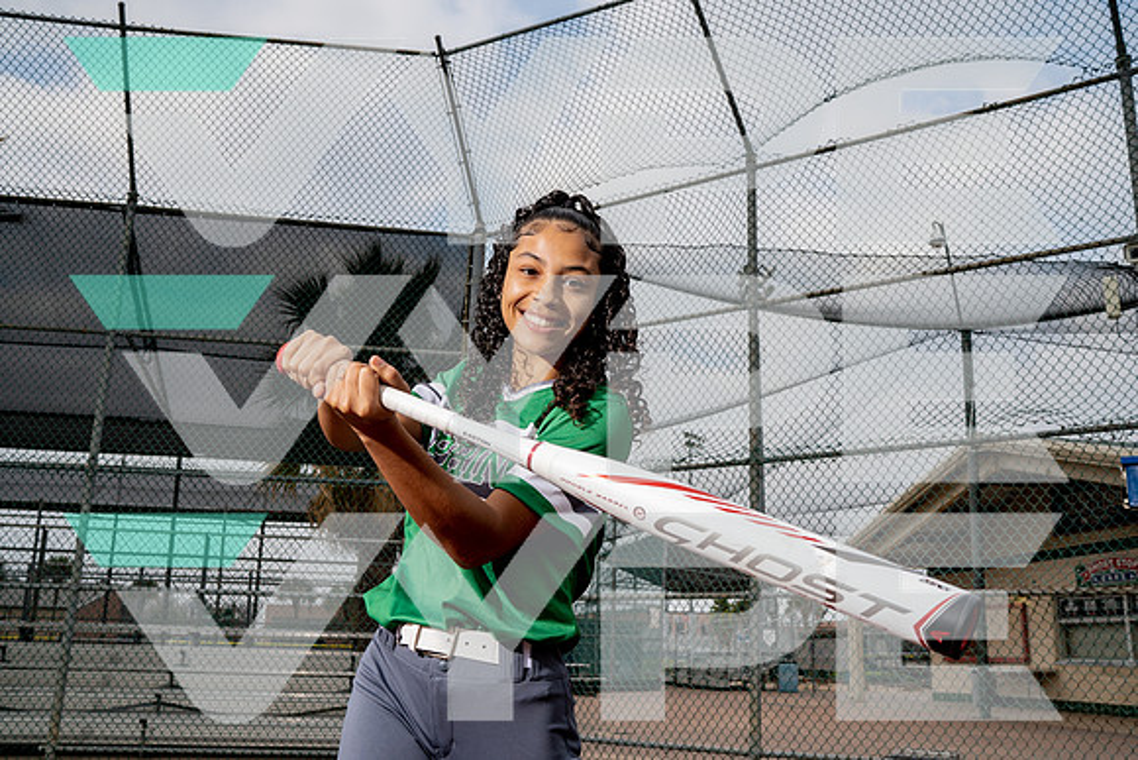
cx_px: 569
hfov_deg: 54.4
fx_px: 1107
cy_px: 380
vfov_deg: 37.9
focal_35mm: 35
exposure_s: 1/250
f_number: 8
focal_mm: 35
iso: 125
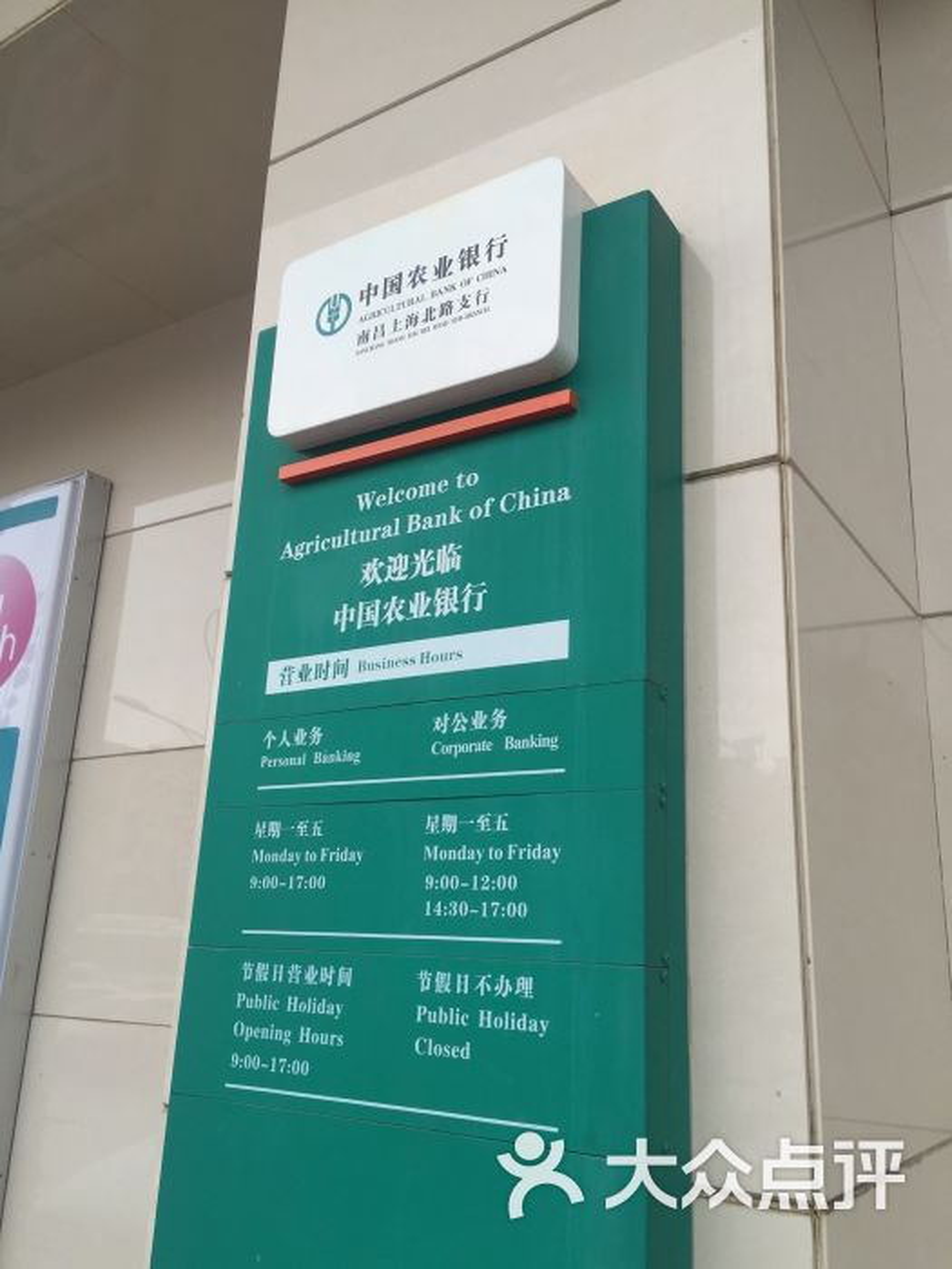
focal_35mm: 29
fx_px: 1063
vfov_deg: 61.7
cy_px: 634
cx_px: 476
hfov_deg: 48.2
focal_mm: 4.15
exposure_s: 1/265
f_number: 2.2
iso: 32
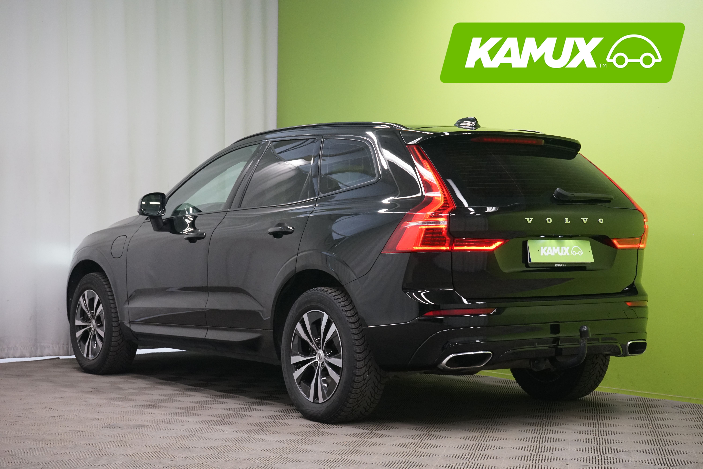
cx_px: 352
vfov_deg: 20.3
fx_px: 1308
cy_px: 234
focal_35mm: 67
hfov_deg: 30.1
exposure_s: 1/20
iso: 2500
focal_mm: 67
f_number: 9
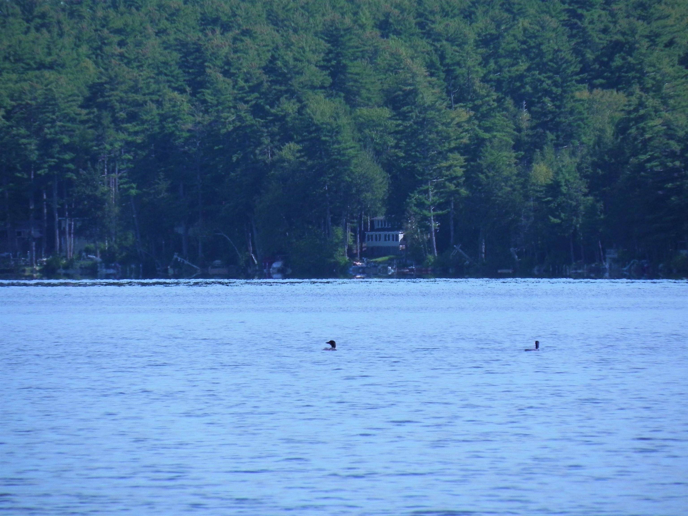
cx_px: 344
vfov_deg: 2.2
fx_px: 13475
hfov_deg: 2.9
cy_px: 258
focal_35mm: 678
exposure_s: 1/464
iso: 160
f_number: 6.3
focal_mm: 120
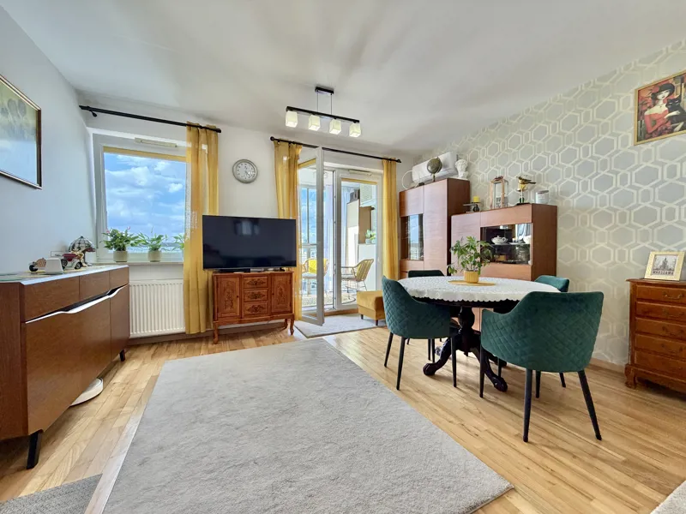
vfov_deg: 85.7
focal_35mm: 14
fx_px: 277
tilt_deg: -1.1
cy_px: 257
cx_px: 343
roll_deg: +0.8
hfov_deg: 102.1
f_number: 2.2
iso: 80
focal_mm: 2.22
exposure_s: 1/100
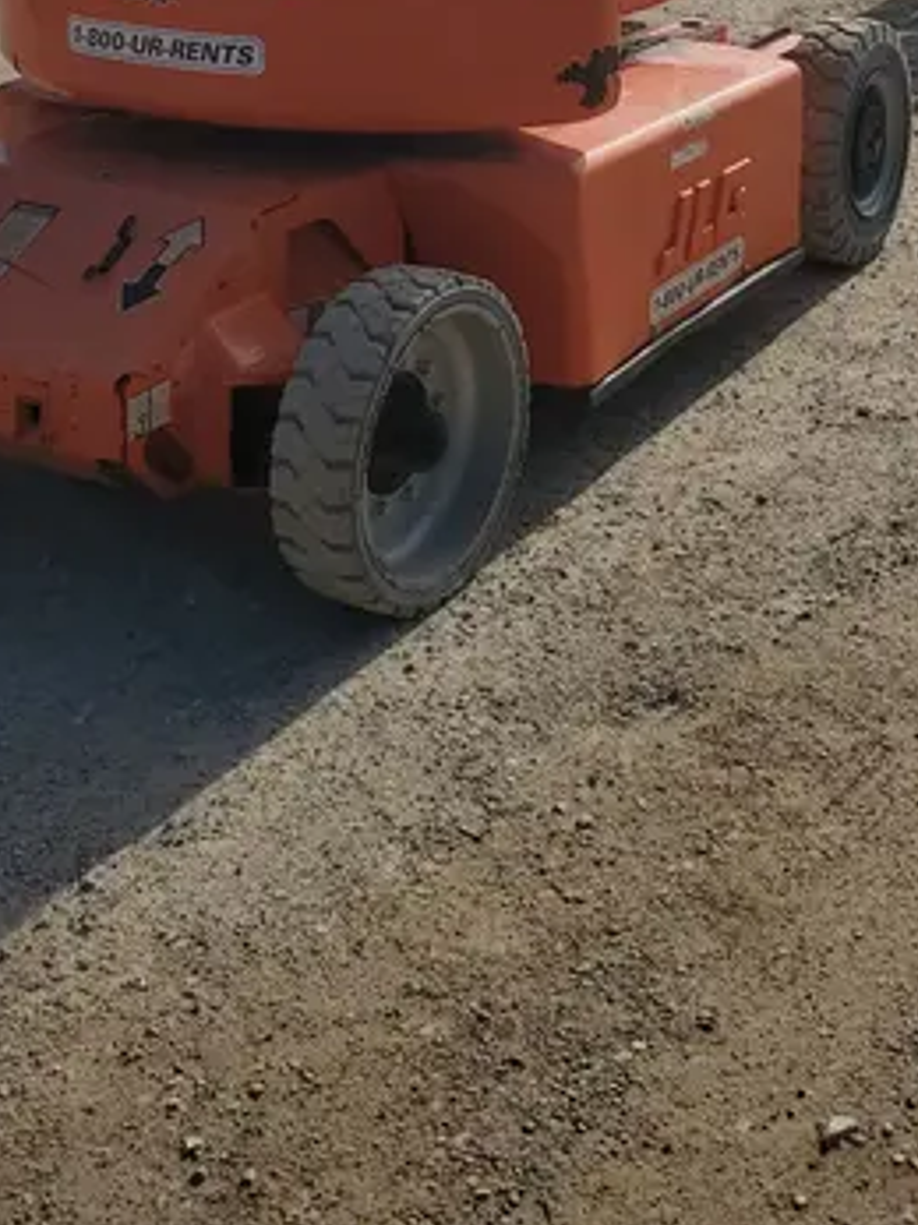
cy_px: -55
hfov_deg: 26.5
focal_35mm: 55
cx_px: 558
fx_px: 1946
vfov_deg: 31.7
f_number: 2.4
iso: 50
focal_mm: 4.3
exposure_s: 1/2903
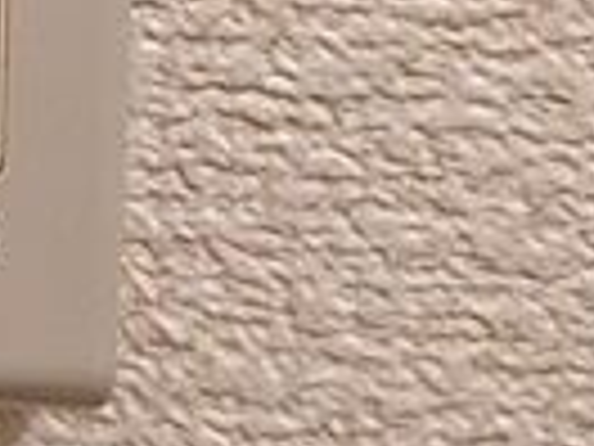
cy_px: -297
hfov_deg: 14.7
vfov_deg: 11.5
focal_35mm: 121
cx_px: -389
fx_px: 2076
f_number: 1.89
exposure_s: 1/120
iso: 682
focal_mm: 5.43
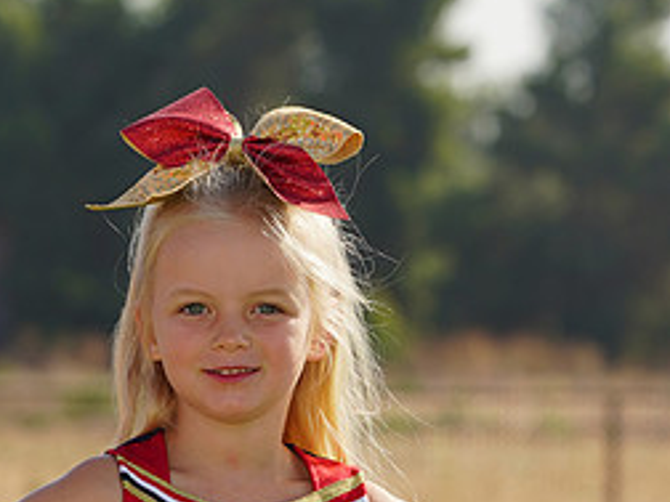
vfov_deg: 3.0
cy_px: 667
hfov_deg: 4.0
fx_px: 9678
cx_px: 160
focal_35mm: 500
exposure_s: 1/160
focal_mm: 226
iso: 100
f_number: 10
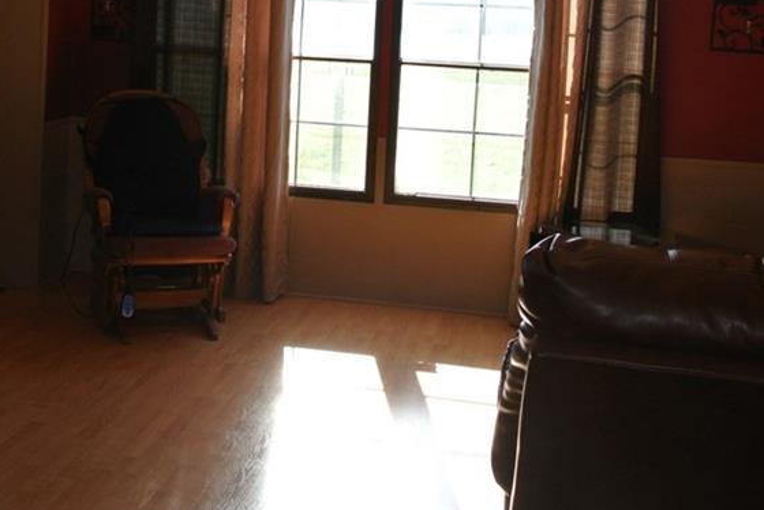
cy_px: 97
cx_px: 246
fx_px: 1125
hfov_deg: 37.0
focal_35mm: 53
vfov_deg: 25.1
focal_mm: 11
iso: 200
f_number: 7.1
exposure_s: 1/60
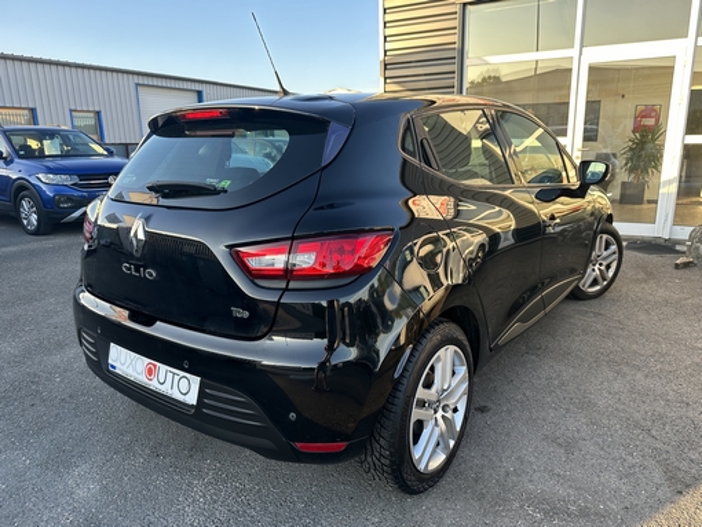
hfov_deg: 71.6
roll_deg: +0.9
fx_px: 487
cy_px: 264
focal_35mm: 24
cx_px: 351
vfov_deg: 56.9
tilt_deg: -14.4
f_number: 1.78
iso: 80
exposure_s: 1/283
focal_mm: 6.86
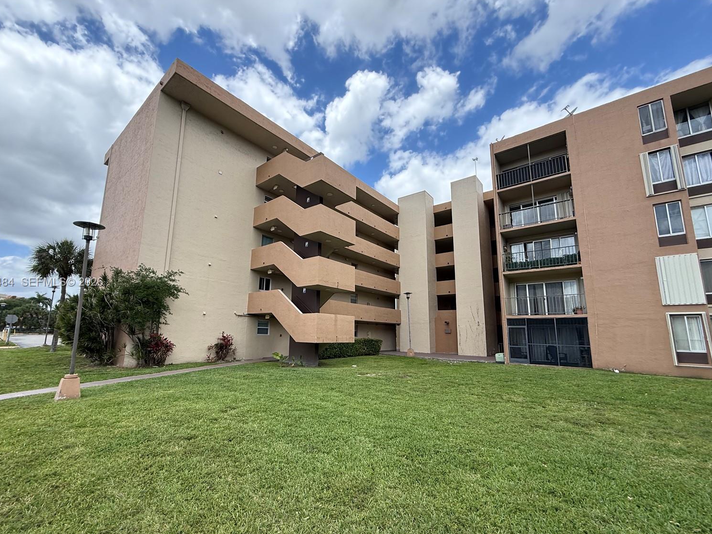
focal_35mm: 15
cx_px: 336
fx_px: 309
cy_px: 283
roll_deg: -1.0
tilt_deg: +10.6
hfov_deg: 98.1
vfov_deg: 81.7
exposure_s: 1/914
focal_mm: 2.22
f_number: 2.2
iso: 64
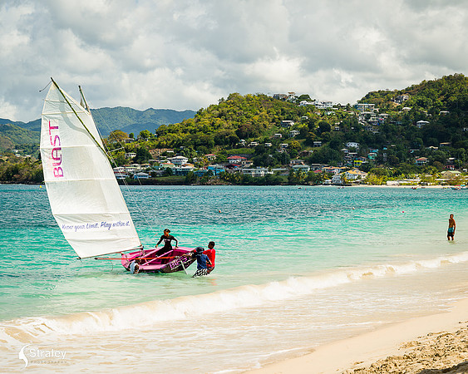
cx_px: 234
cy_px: 187
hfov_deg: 22.9
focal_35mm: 84
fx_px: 1157
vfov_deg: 18.4
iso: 64
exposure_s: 1/320
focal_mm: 70
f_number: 6.3
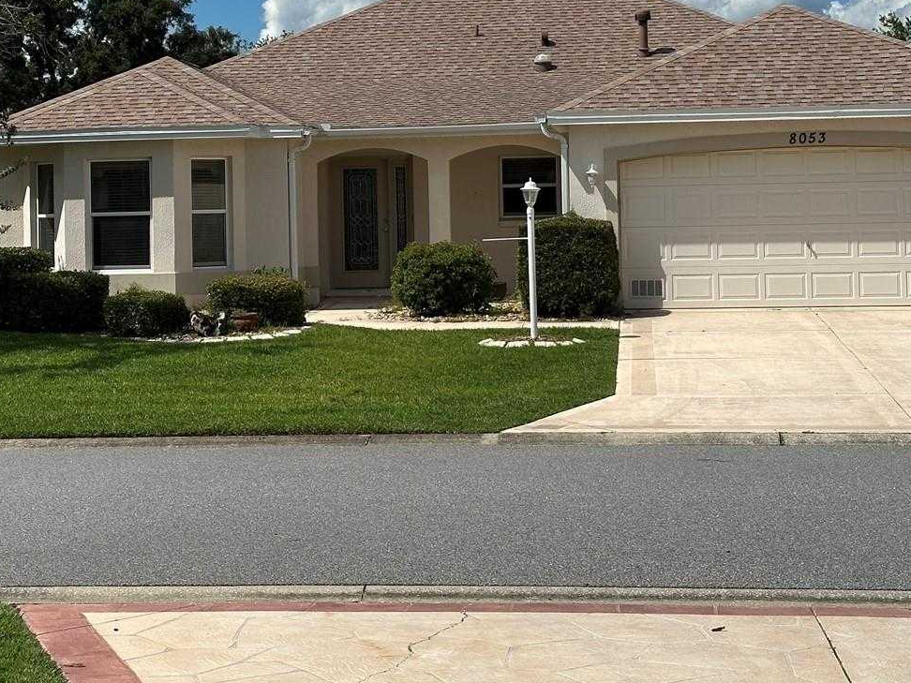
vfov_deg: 18.5
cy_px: 135
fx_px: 2079
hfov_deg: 24.7
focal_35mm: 79
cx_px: 438
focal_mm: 6.86
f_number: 1.78
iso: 64
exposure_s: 1/8197
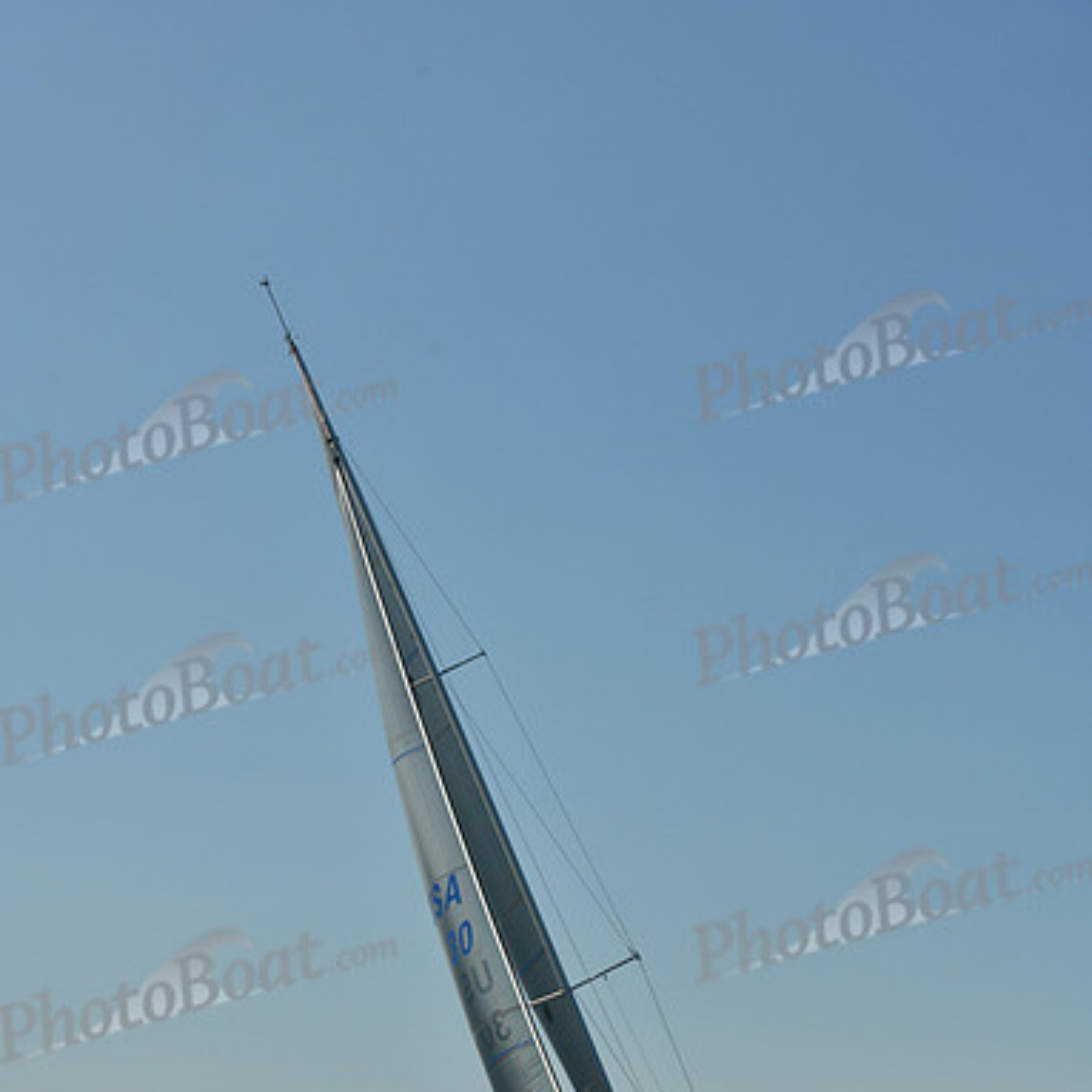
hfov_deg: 19.3
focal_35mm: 90
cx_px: 546
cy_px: 801
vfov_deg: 19.2
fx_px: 3212
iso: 320
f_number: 8
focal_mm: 70
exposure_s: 1/640
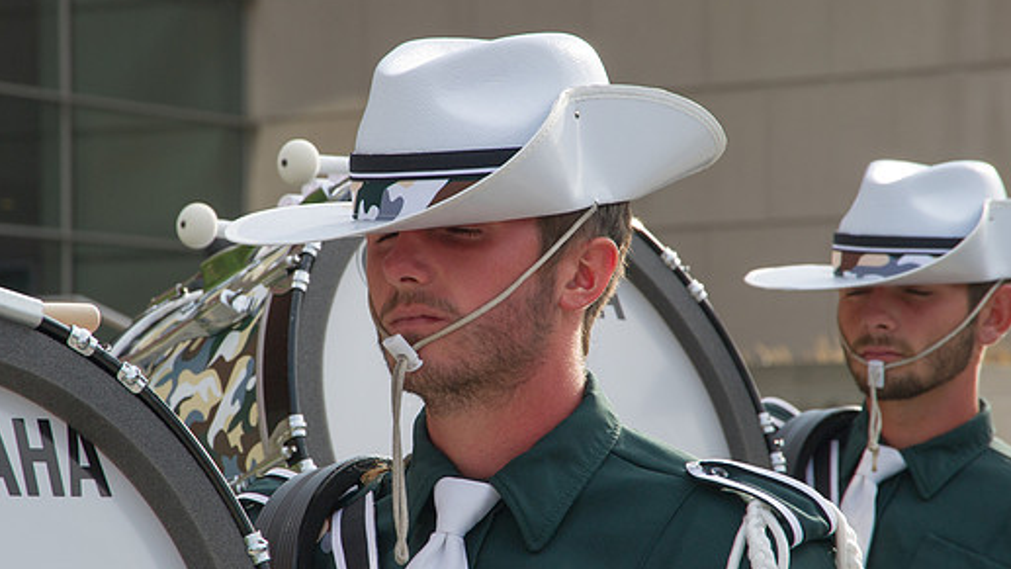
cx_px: 457
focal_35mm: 167
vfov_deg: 7.3
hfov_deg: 12.9
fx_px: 4478
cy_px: 309
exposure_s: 1/400
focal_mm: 120
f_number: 10
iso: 320
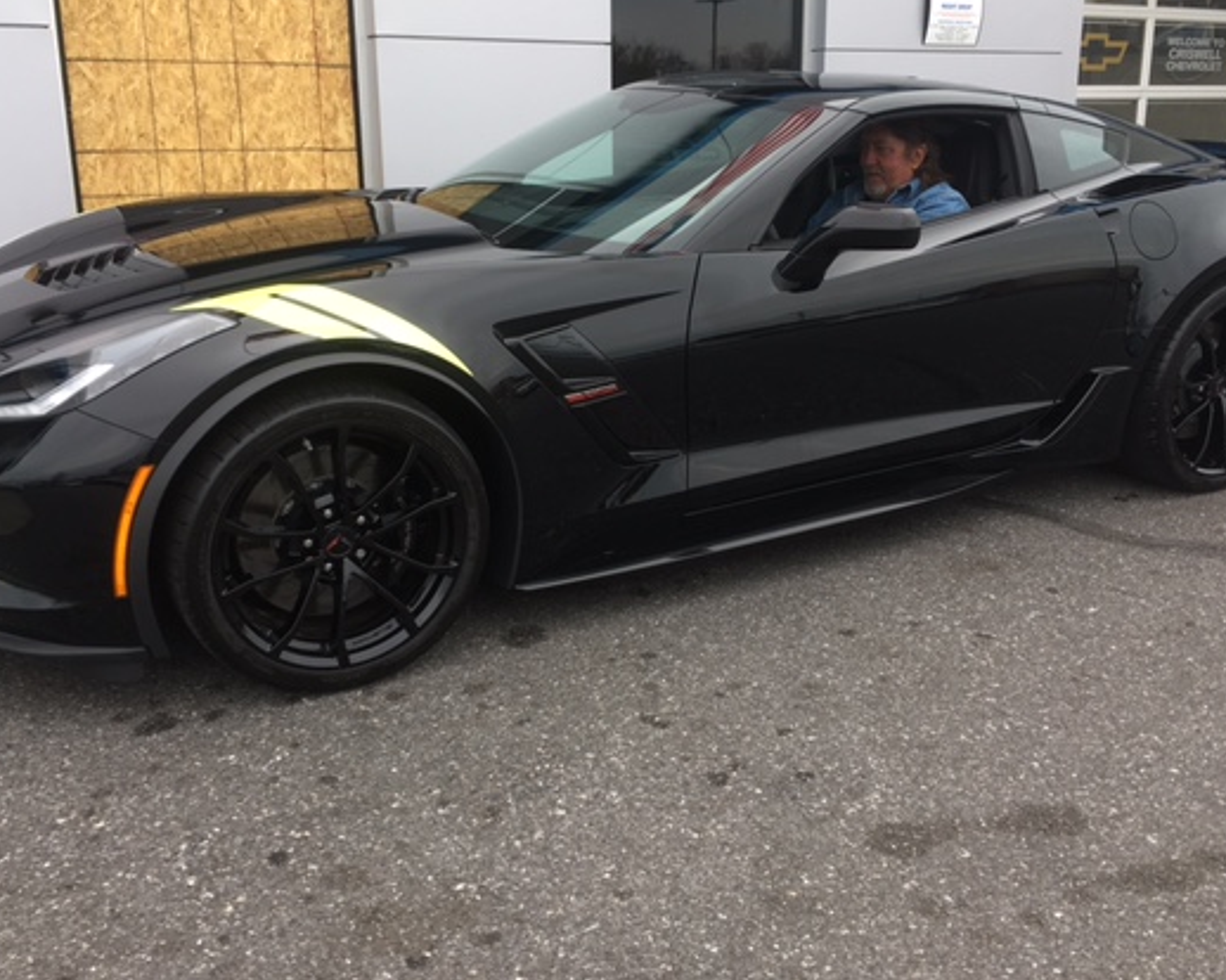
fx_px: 1269
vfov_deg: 42.2
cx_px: 613
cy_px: 452
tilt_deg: -13.4
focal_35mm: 35
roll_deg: +0.3
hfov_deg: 51.5
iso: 25
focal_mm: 4.15
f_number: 2.2
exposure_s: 1/178
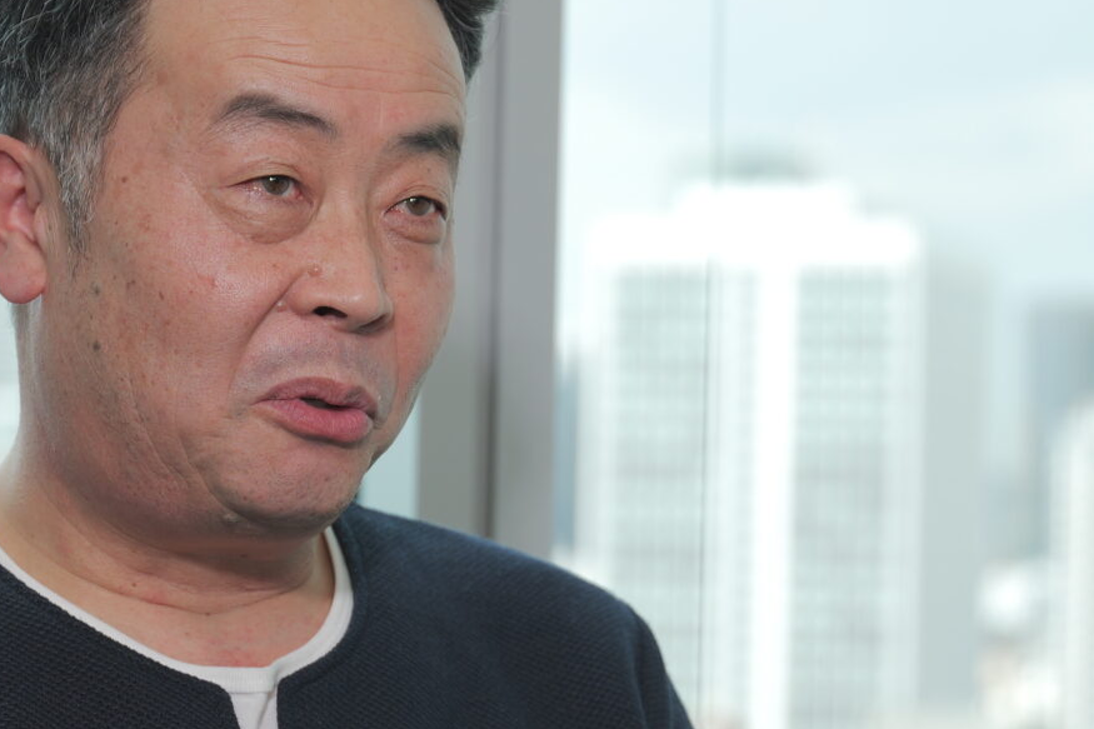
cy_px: 450
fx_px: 4800
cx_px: 468
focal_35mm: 158
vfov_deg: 8.7
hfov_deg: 13.0
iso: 200
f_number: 3.2
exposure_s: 1/320
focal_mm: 54
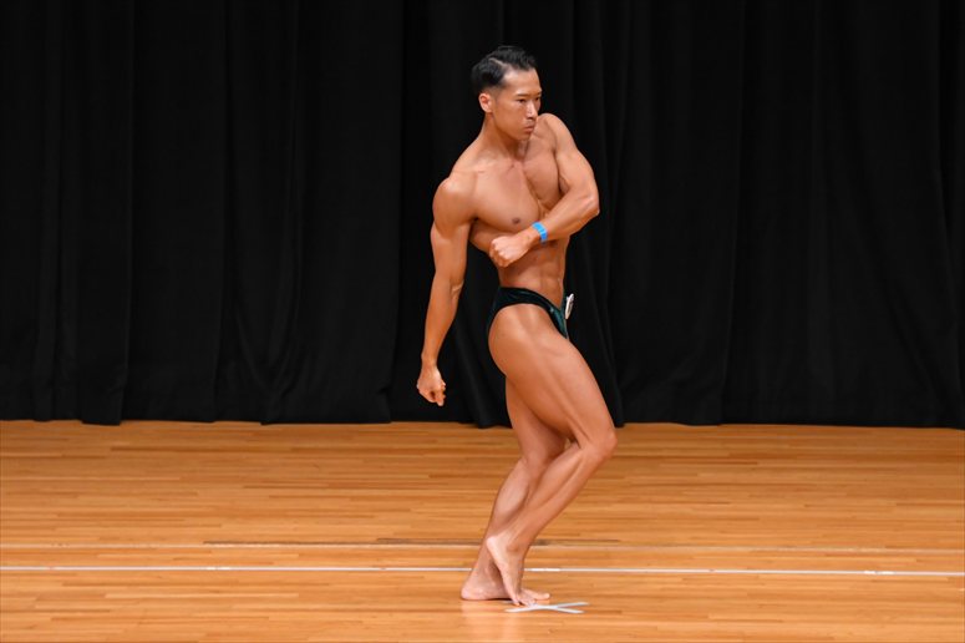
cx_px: 482
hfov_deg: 7.2
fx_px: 7636
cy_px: 322
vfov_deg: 4.8
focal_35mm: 285
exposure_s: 1/400
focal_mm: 190
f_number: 5.6
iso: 3200
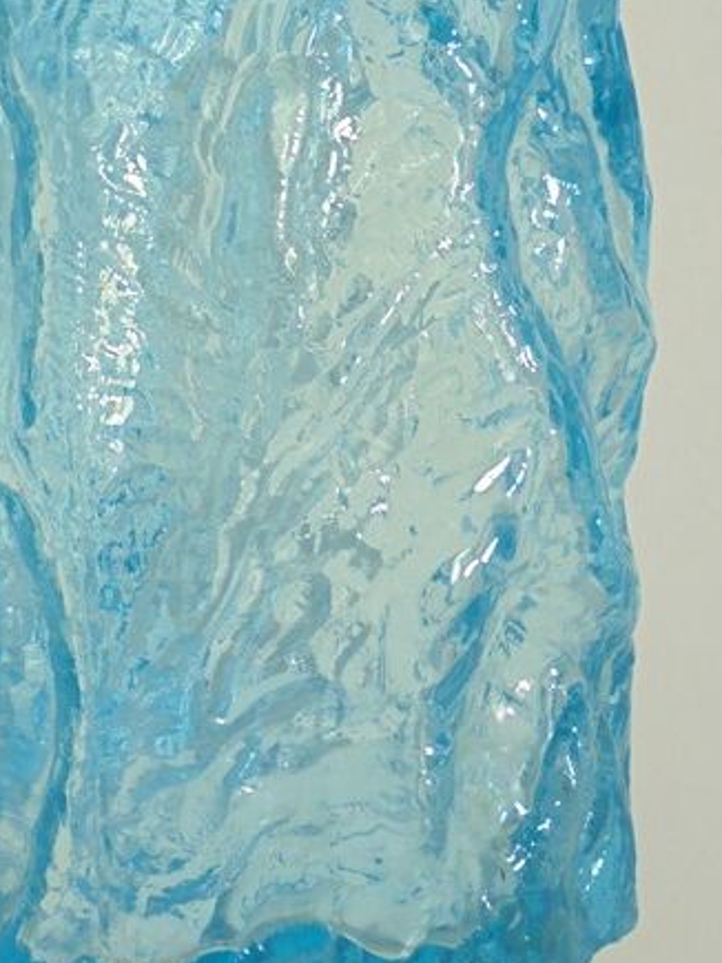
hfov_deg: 24.4
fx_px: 1669
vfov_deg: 31.0
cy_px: 128
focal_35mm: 60
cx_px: 280
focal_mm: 5.3
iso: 100
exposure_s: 1/100
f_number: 3.7
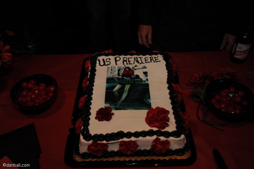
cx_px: 127
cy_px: 84
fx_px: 247
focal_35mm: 35
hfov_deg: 54.5
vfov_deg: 37.8
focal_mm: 35
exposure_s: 1/30
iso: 200
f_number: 3.5
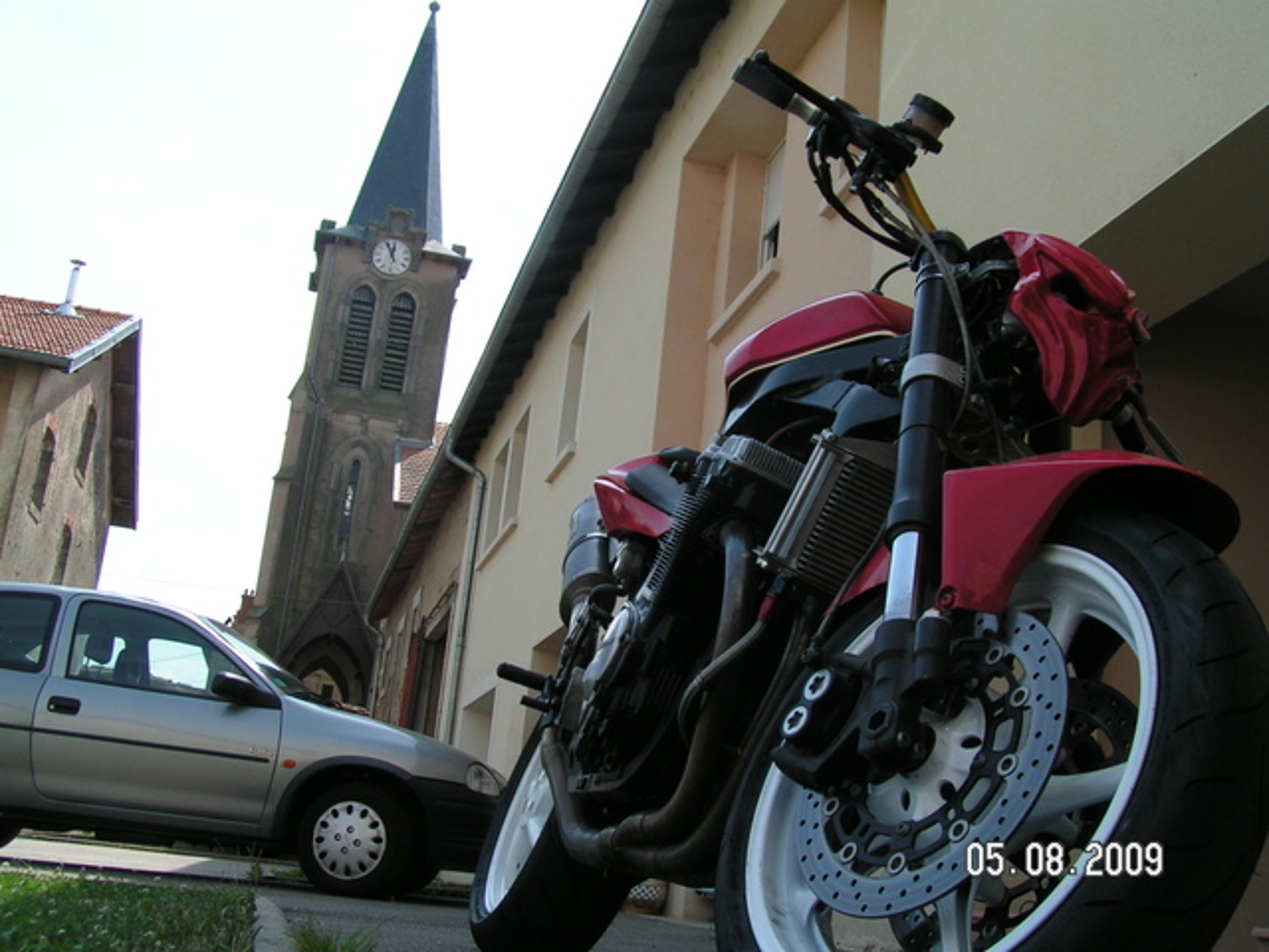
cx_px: 634
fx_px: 1393
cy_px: 476
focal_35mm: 38
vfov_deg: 37.7
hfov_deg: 49.0
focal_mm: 5.8
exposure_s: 1/400
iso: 50
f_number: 5.6
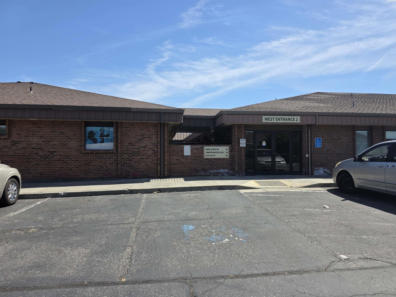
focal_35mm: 23
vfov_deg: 58.9
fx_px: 263
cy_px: 148
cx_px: 198
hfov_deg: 73.9
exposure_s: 1/5447
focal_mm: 6.3
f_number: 1.7
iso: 80
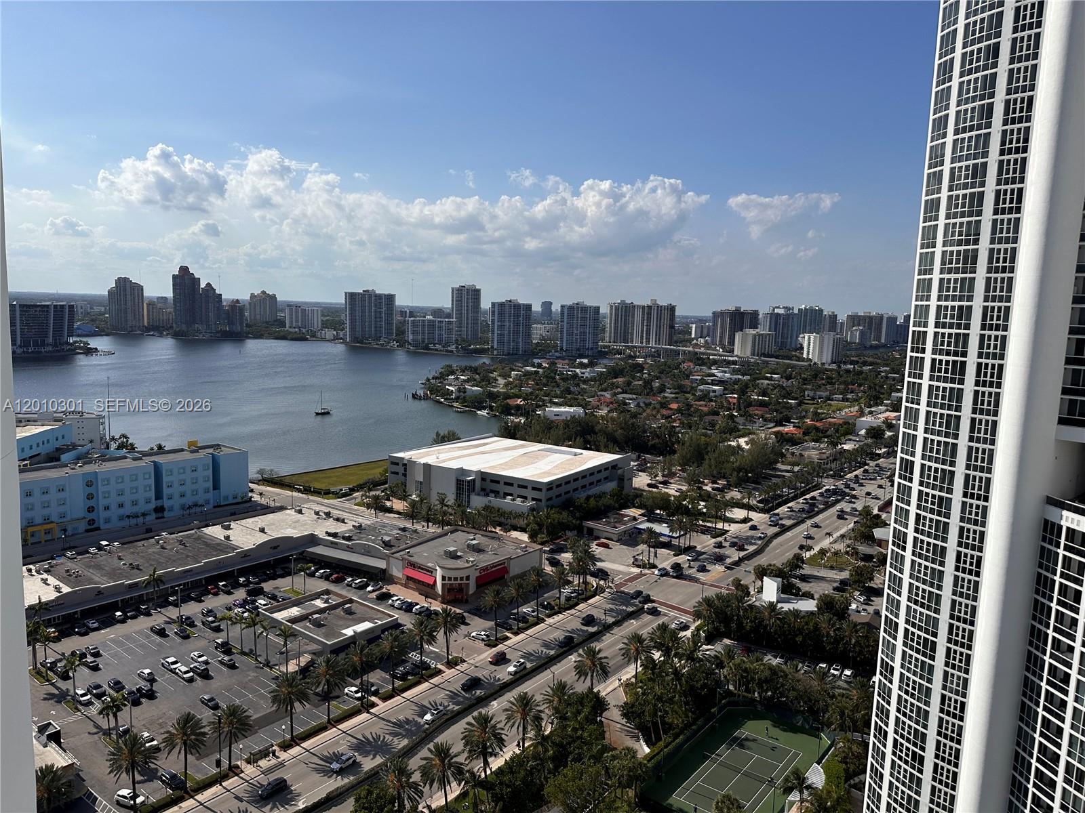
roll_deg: -3.1
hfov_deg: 71.6
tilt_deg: -7.7
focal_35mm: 24
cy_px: 406
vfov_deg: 56.8
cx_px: 542
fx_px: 752
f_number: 1.78
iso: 80
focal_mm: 6.86
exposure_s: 1/8929
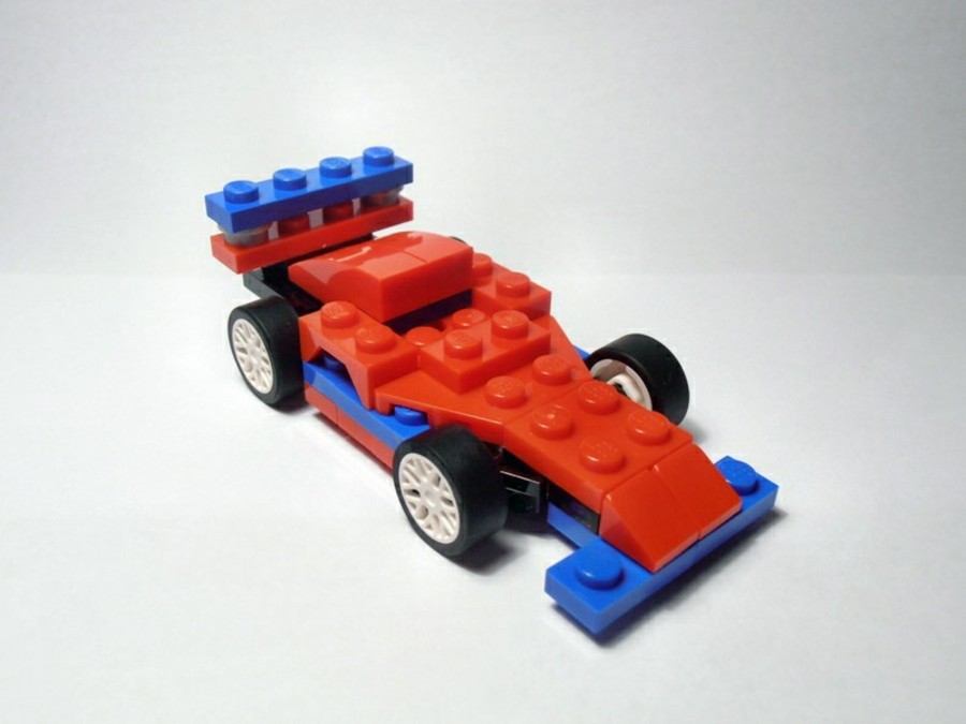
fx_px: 1033
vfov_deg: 38.7
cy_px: 362
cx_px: 483
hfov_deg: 50.1
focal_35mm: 37
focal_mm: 6.61
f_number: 3.9
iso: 80
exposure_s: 1/50
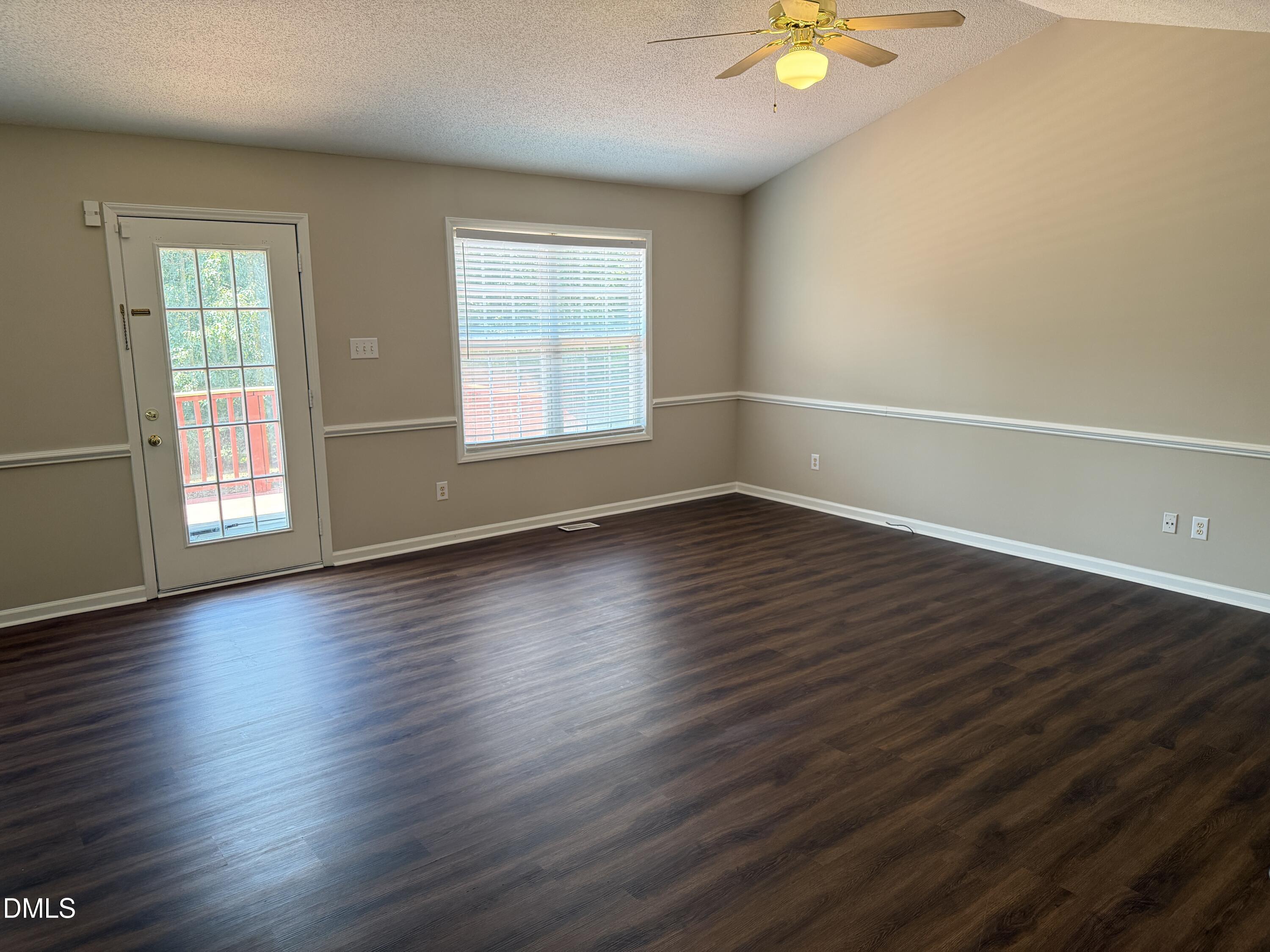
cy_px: 476
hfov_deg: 71.6
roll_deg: +1.6
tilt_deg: -11.2
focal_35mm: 24
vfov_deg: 56.8
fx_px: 881
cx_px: 635
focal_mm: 6.76
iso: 400
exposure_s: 1/120
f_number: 1.78
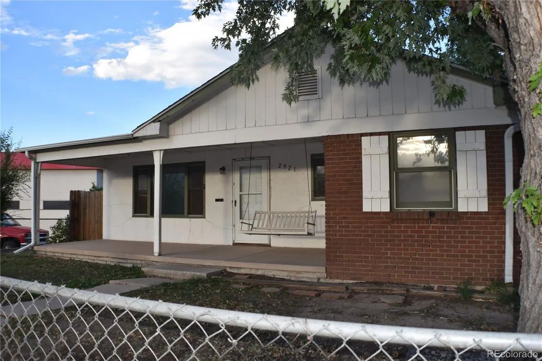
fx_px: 564
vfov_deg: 35.5
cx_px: 271
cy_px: 180
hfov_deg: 51.3
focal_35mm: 38
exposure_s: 1/125
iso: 100
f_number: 5.6
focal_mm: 25
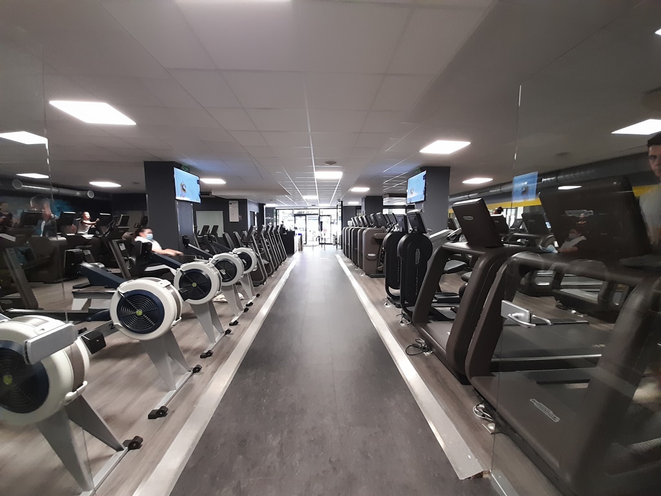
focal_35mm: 13
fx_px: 248
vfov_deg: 89.9
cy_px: 248
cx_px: 330
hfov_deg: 106.2
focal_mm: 1.42
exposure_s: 1/25
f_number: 2.2
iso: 320
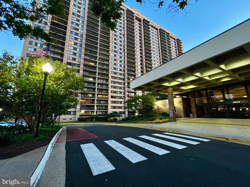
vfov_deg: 89.9
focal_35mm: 13
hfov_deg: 106.2
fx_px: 94
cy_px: 94
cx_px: 125
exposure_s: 1/60
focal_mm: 1.57
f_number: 1.8
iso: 640
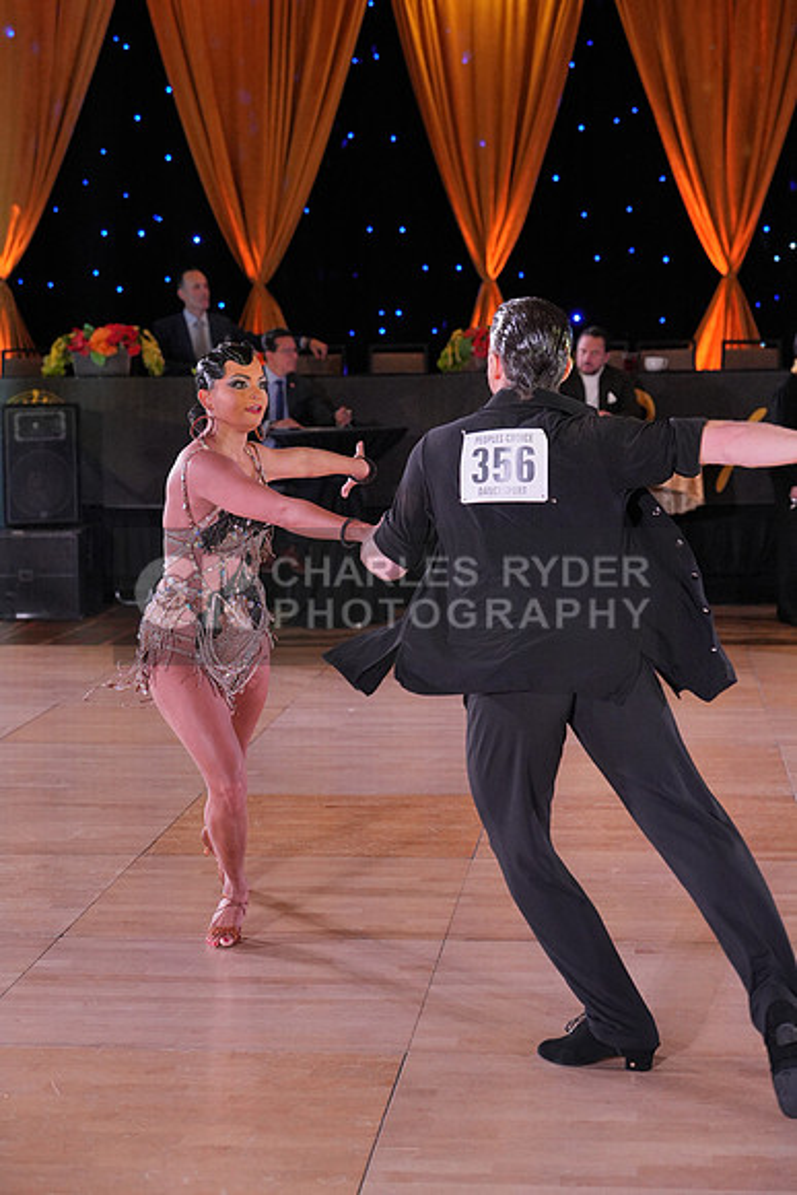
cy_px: 598
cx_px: 398
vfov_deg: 28.8
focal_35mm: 70
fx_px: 2323
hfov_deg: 19.5
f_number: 4
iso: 2500
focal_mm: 70
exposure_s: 1/500
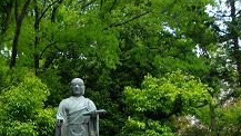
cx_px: 89
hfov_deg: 27.1
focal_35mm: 78
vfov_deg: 14.4
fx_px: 498
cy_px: 205
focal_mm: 7.1
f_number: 3.2
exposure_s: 1/320
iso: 100
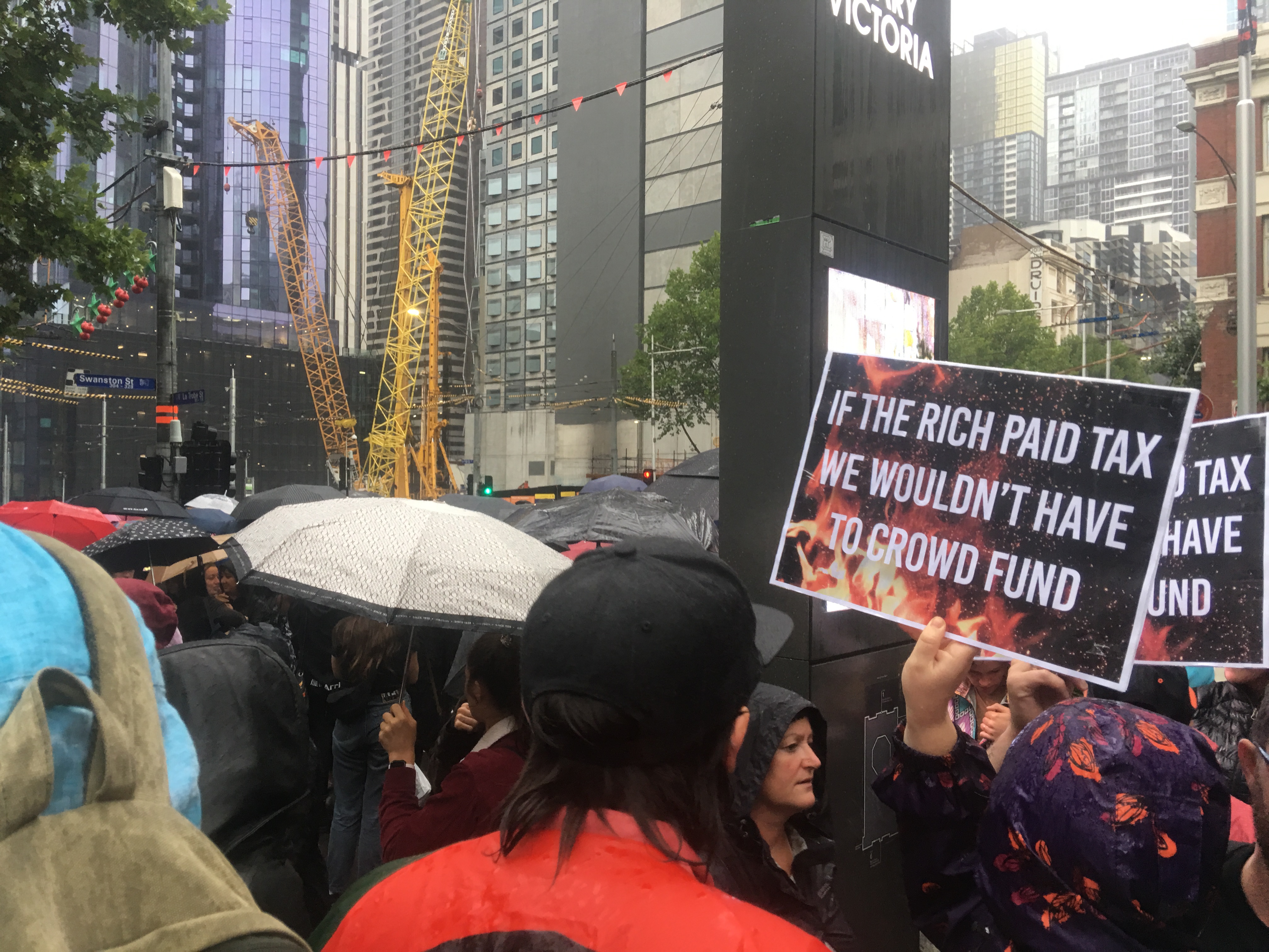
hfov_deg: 61.7
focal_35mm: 29
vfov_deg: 48.2
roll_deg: -1.0
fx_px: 1063
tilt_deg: +3.3
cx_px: 634
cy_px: 476
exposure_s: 1/33
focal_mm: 4.15
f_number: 2.2
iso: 40
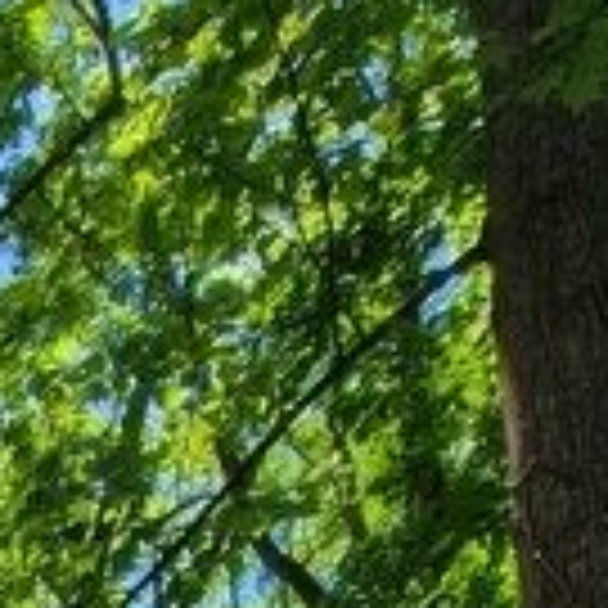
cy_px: 1324
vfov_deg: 16.5
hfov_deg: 16.9
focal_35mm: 68
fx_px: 1351
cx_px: -685
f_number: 2.2
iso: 50
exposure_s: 1/439
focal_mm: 2.2
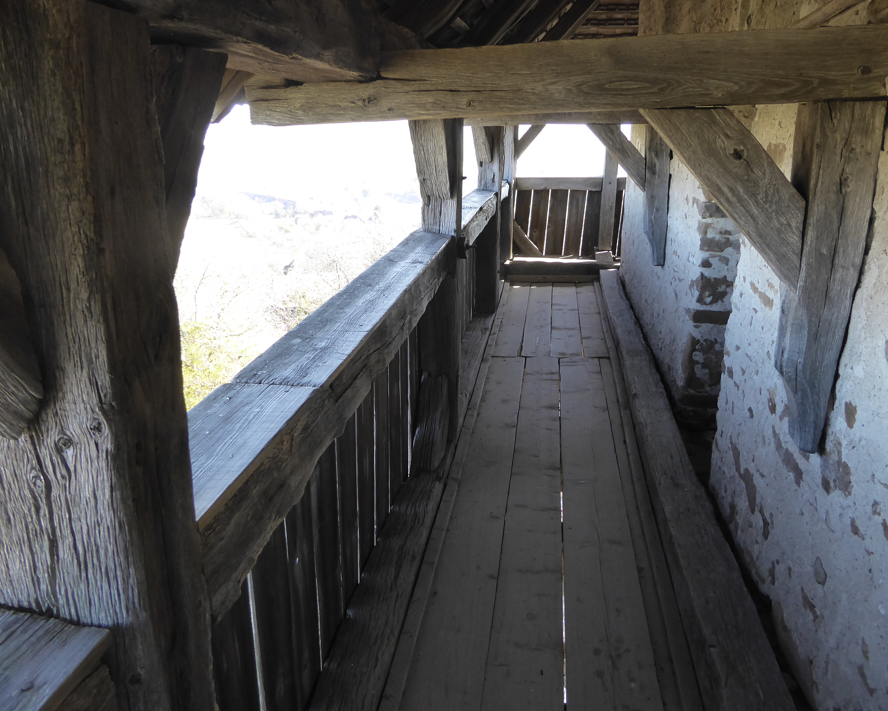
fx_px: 710
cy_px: 349
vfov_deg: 53.2
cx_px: 450
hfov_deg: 64.1
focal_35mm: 27
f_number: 3.3
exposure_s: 1/60
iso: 200
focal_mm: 4.3
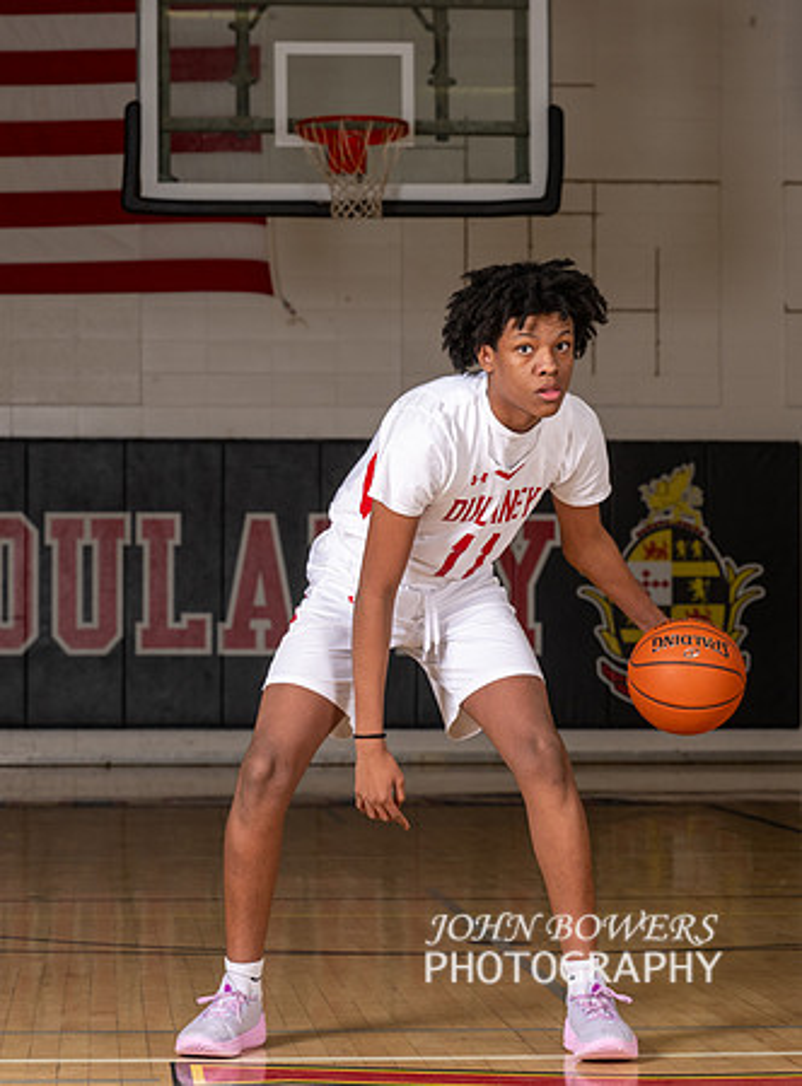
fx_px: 3433
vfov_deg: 18.0
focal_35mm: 110
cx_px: 355
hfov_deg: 13.3
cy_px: 502
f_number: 6.3
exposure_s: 1/125
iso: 250
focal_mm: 70
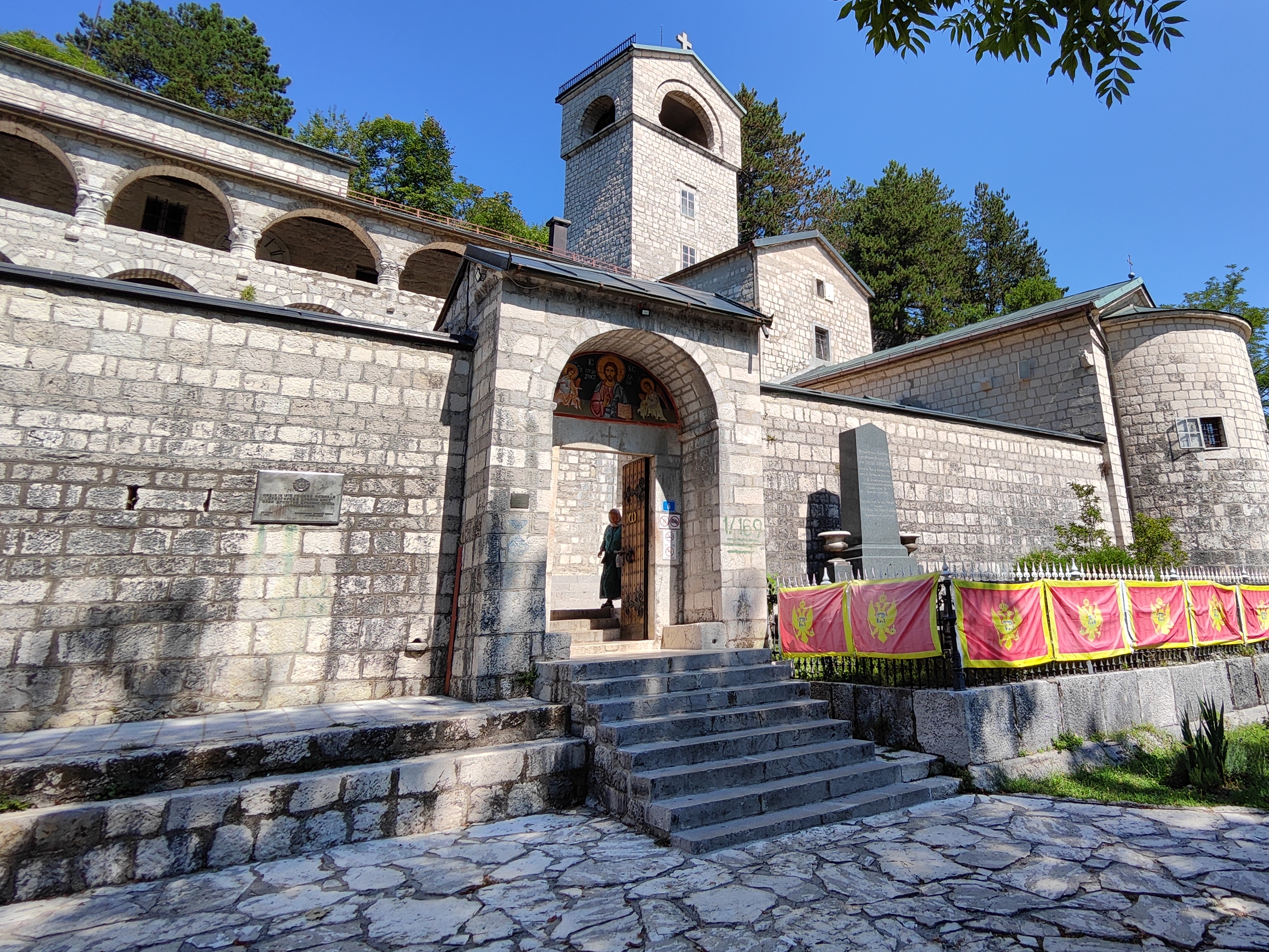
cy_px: 390
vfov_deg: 60.7
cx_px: 796
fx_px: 807
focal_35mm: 22
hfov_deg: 75.0
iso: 50
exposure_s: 1/835
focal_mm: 2.13
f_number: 2.4
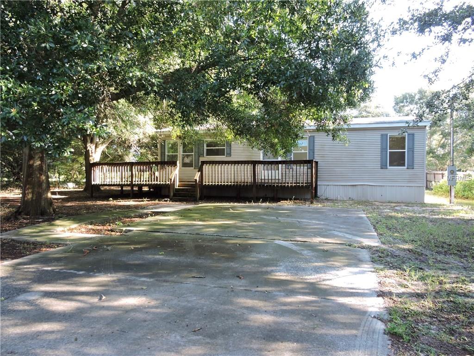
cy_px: 178
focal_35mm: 24
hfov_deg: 71.6
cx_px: 237
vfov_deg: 56.8
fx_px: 329
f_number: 3.3
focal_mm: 4.3
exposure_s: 1/30
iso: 110
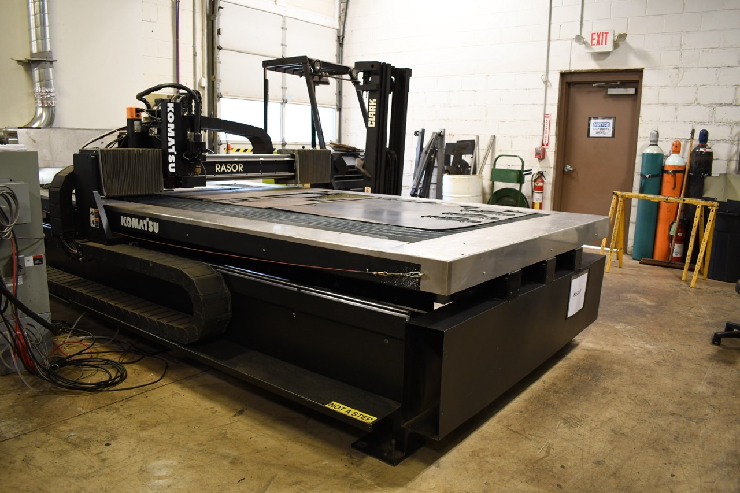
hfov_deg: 67.4
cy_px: 246
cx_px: 370
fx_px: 555
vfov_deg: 47.9
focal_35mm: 27
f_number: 4
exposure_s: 1/60
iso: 1000
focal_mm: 18
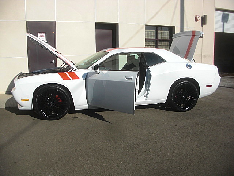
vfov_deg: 39.7
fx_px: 243
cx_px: 117
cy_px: 88
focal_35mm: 36
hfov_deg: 51.4
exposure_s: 1/200
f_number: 7.9
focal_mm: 6.3
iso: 50
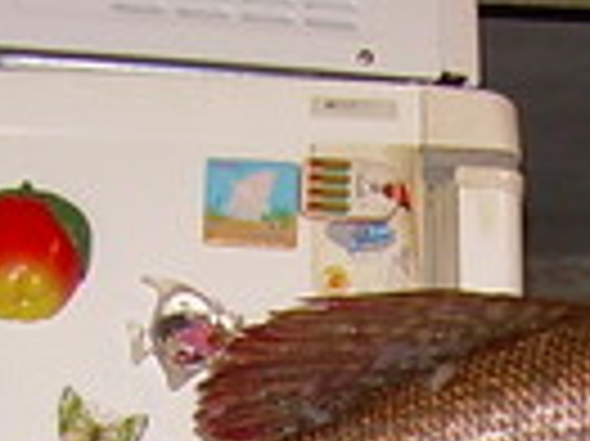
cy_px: 1001
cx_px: 775
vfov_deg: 7.0
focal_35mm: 203
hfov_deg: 9.6
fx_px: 3457
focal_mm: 6.3
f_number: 2.8
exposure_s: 1/60
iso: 50
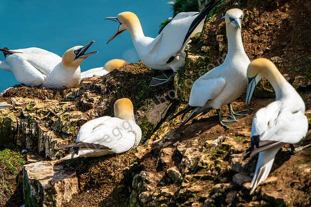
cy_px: 104
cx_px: 156
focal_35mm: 815
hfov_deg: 2.5
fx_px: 7042
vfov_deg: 1.7
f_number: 10
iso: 640
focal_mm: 815
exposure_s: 1/640
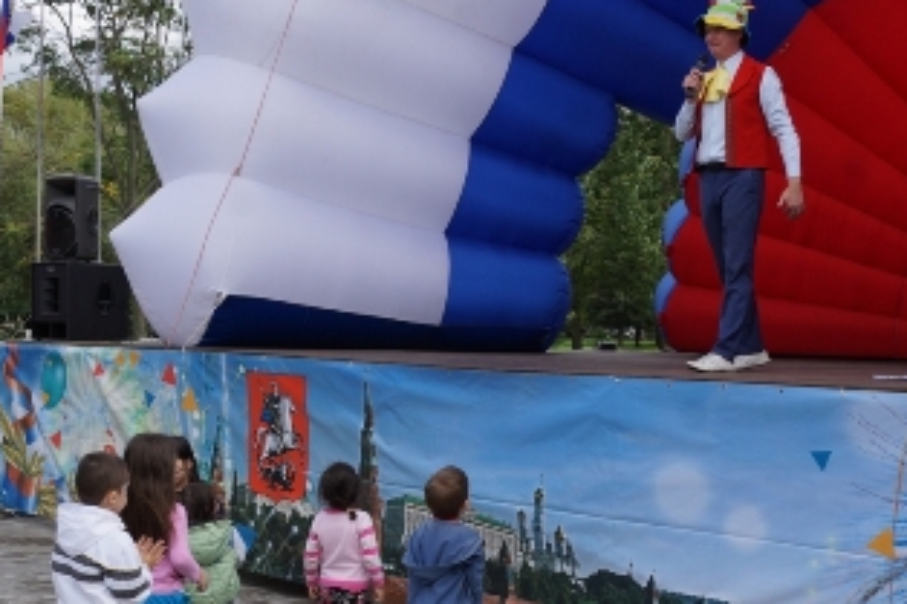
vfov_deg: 22.6
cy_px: 345
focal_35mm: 60
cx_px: 436
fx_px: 1511
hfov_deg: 33.4
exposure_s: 1/200
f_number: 7.1
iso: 125
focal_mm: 28
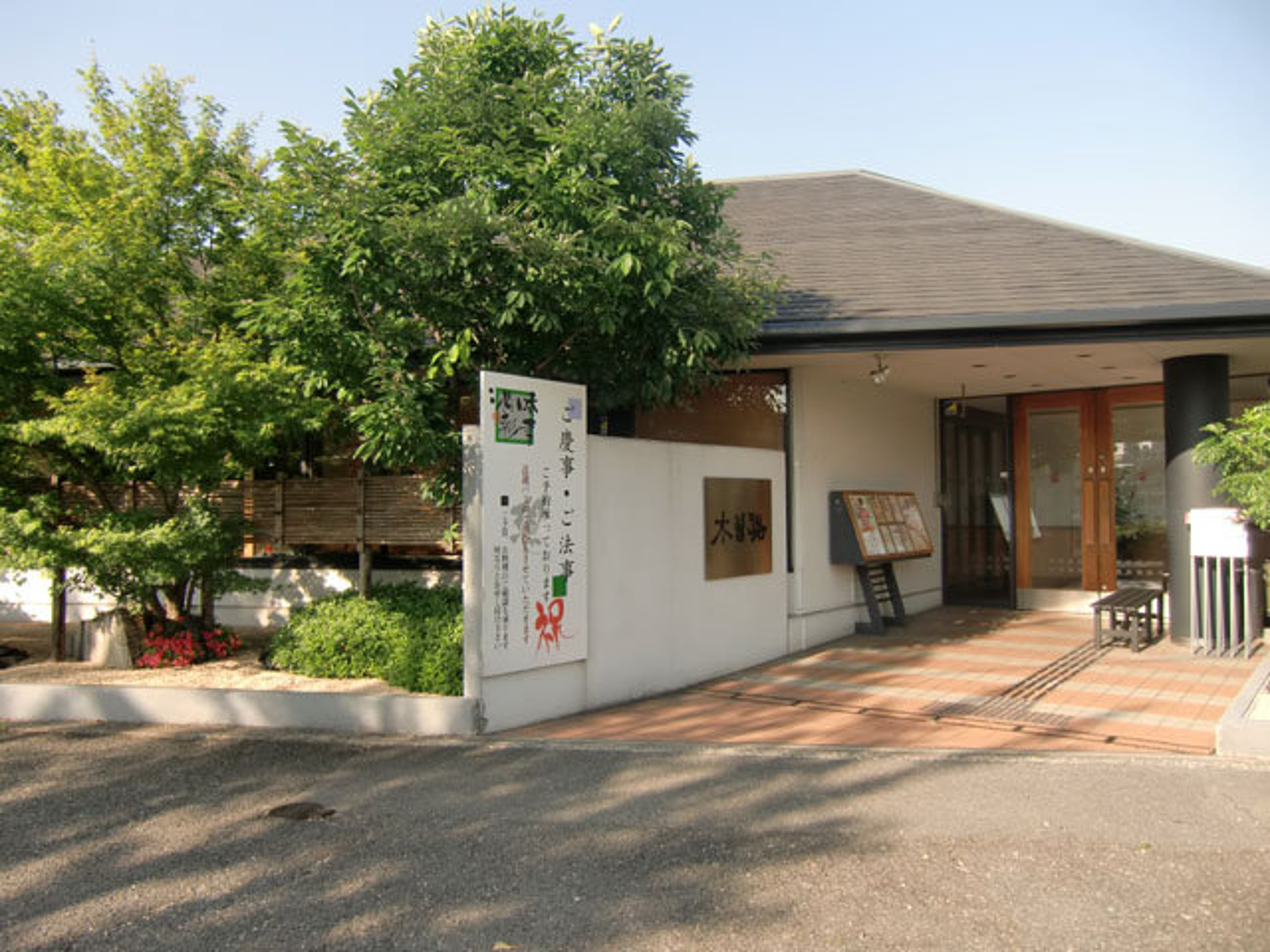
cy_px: 476
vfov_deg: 56.8
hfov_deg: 71.6
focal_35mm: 24
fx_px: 881
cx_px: 635
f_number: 3.2
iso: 64
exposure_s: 1/320
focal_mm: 4.3
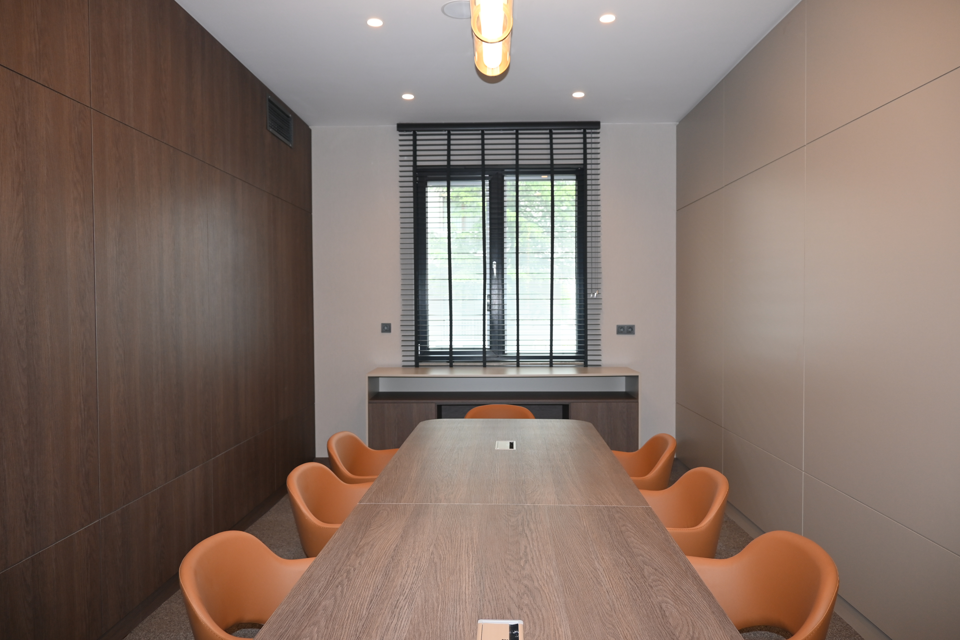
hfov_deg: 73.7
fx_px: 640
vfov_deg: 53.1
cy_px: 320
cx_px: 480
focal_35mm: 24
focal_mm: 16
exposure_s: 1/60
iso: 320
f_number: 4
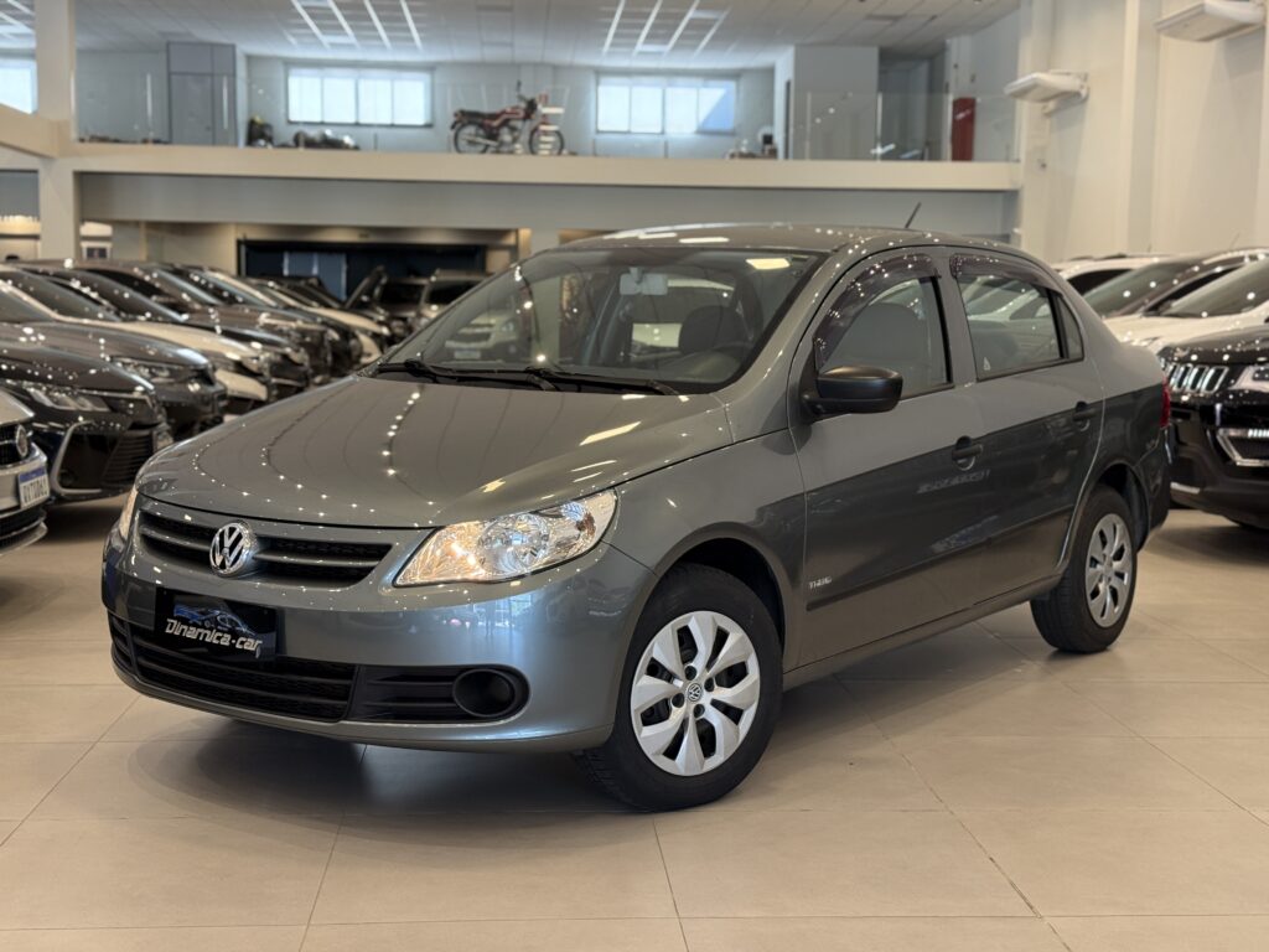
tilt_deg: -5.4
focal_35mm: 48
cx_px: 634
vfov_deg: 30.3
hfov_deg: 39.7
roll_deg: -0.8
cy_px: 476
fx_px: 1760
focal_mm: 6.76
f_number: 1.78
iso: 160
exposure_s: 1/60
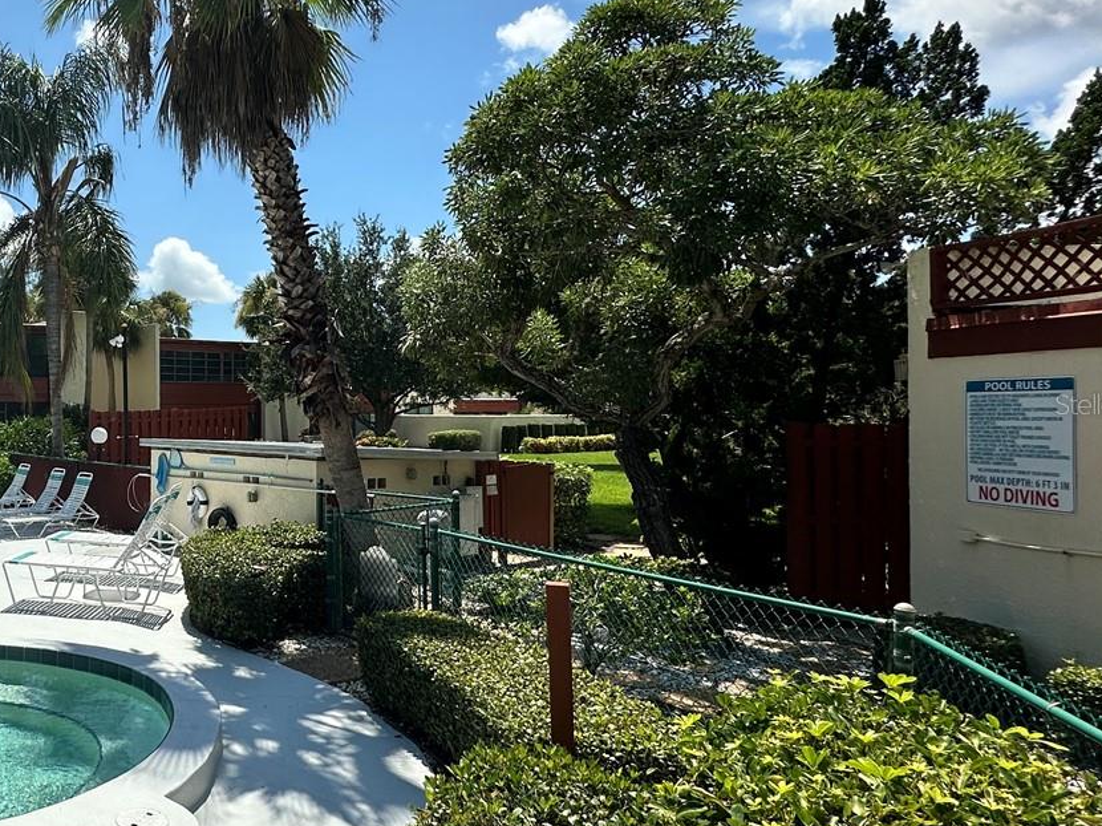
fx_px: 859
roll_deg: -0.5
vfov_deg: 51.3
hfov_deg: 56.7
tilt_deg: +1.1
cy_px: 404
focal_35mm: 27
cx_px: 118
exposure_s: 1/2959
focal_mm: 2.22
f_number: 2.2
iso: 50
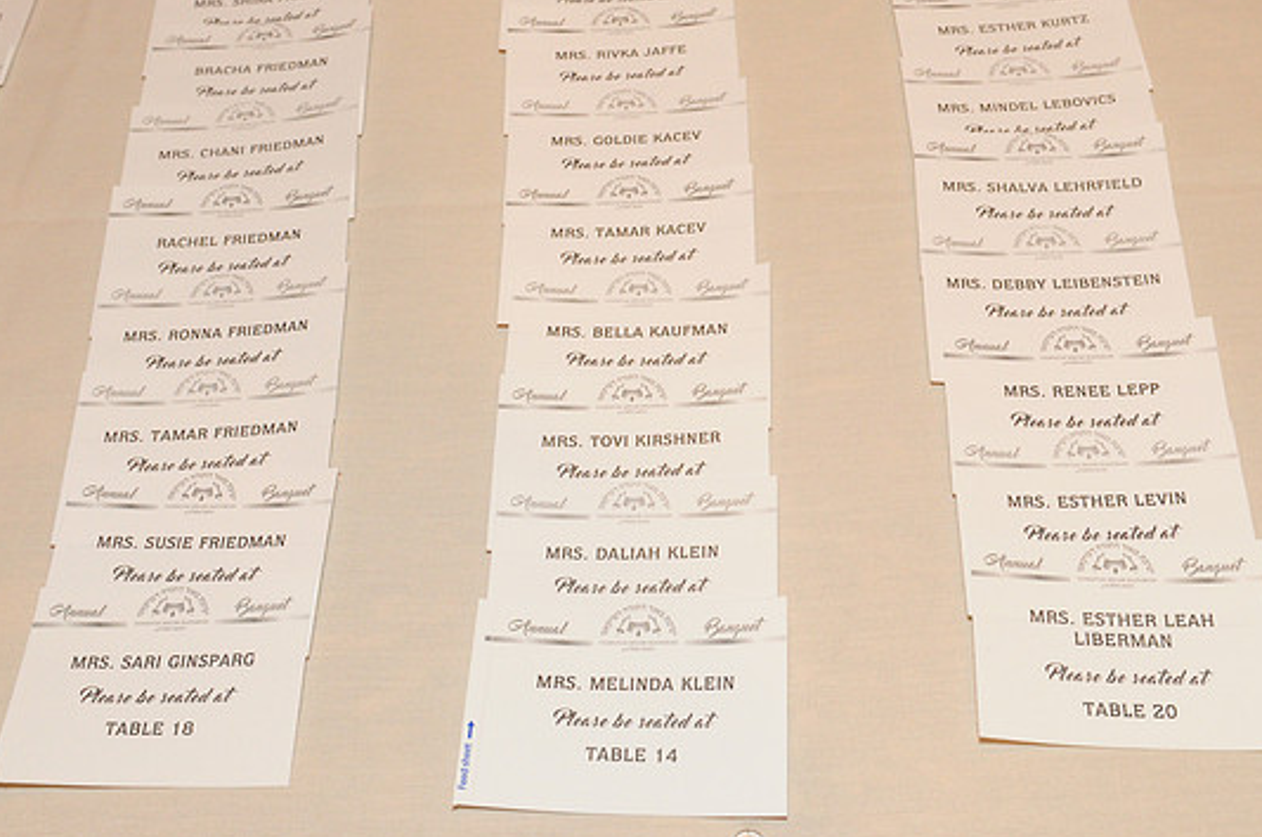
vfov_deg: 26.6
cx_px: 636
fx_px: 1769
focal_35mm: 51
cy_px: 398
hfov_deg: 39.3
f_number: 7.1
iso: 1600
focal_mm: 31
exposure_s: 1/60
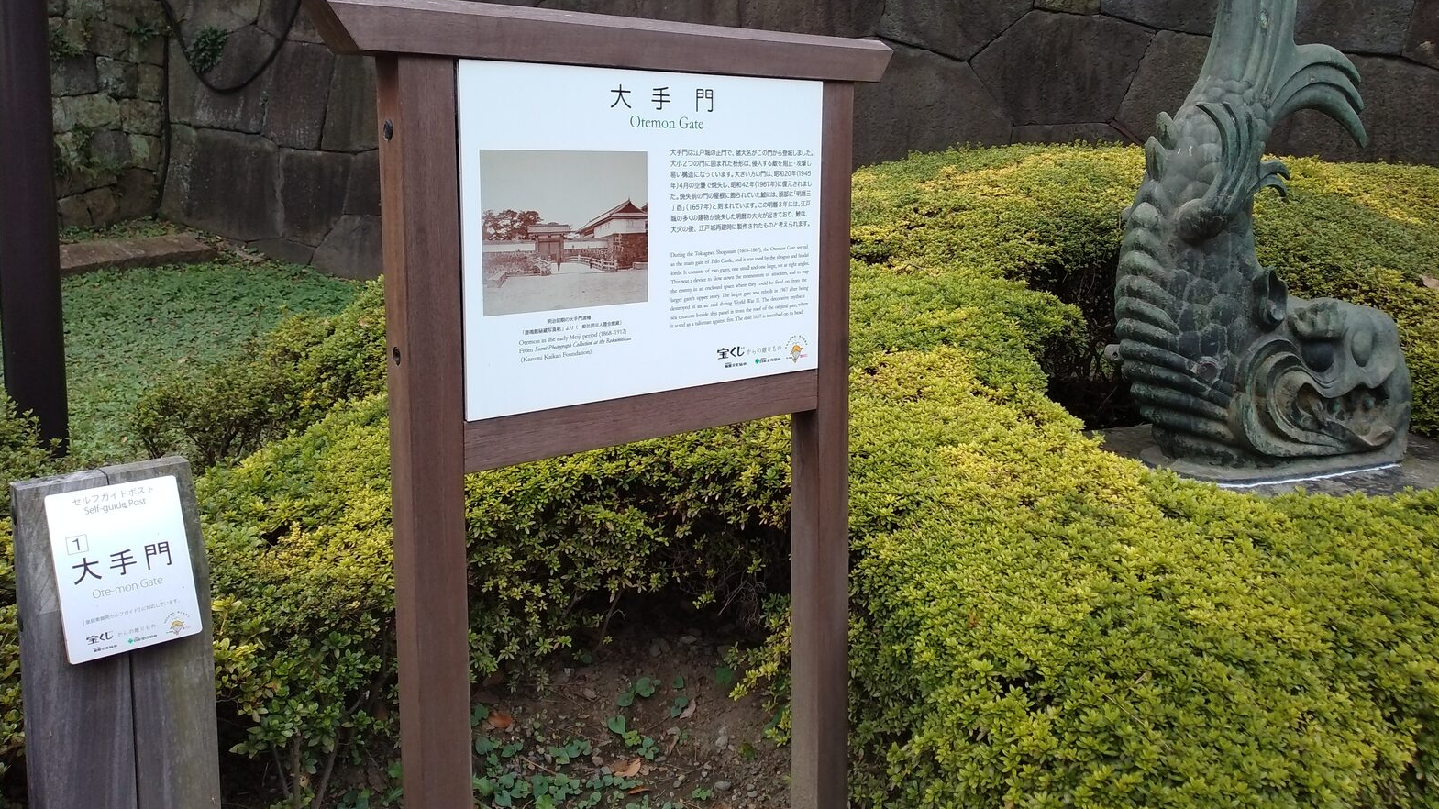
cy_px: 288
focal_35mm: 30
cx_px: 731
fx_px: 1145
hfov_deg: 64.3
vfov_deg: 38.6
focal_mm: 3.61
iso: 100
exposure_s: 1/143
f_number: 1.8
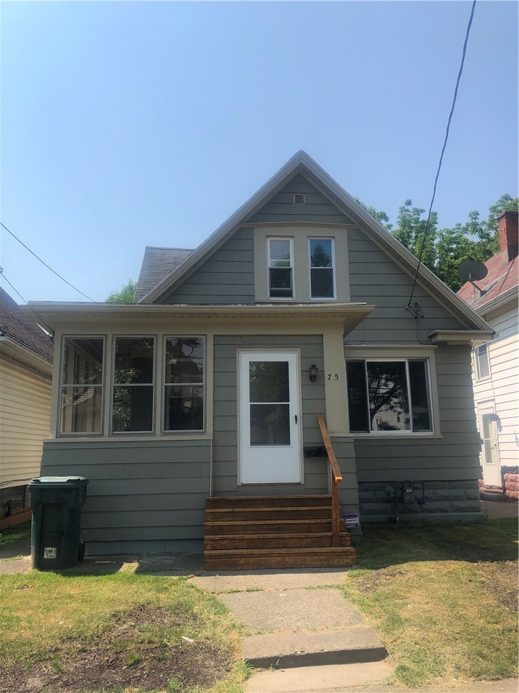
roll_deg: -0.4
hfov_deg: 49.7
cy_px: 346
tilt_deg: +9.6
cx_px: 260
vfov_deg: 63.4
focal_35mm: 28
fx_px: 560
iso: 20
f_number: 1.8
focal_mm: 3.99
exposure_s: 1/2000
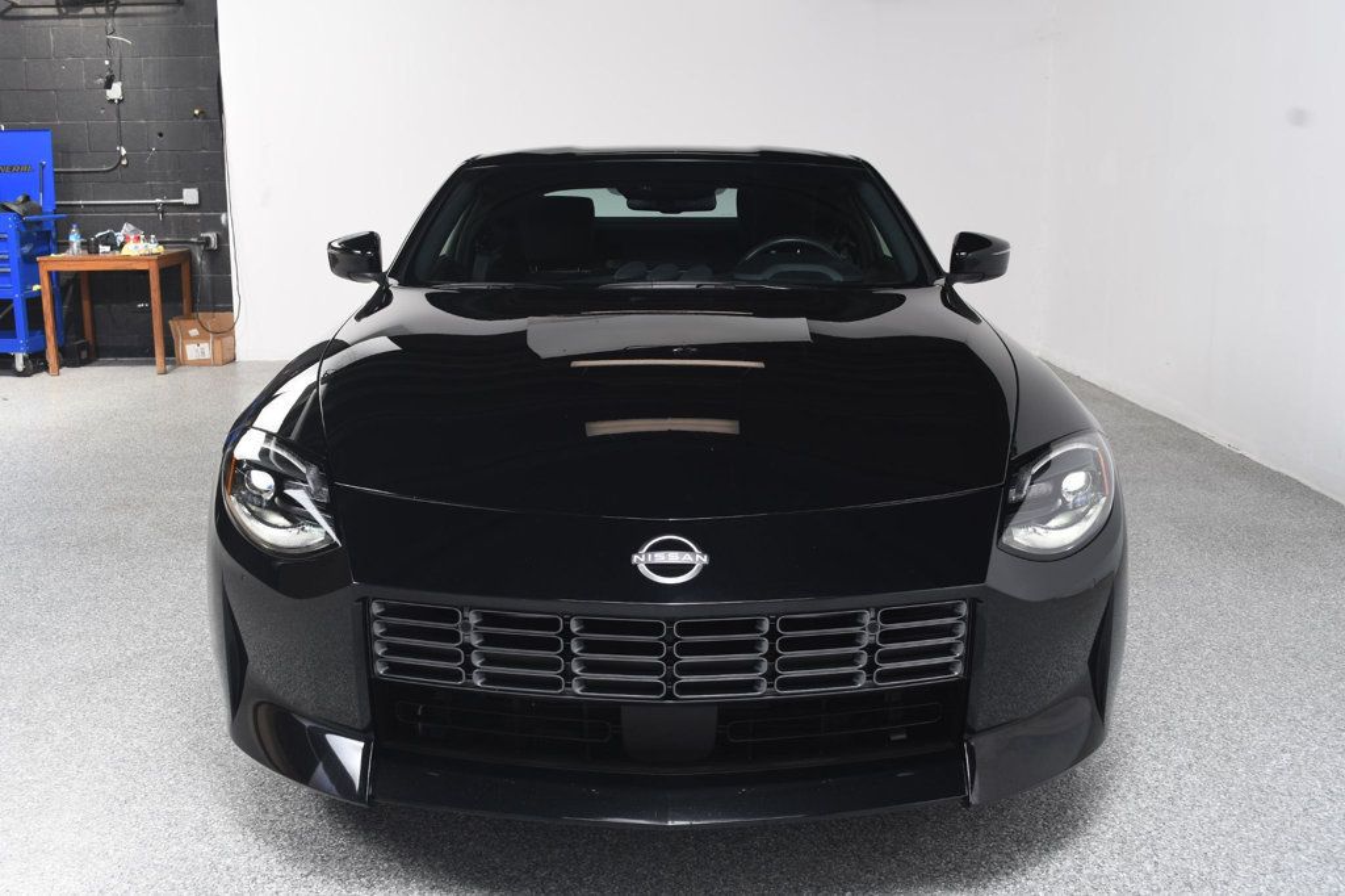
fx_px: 1344
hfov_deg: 53.1
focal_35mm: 36
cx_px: 672
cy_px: 448
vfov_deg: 36.8
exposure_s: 1/160
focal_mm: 24
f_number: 7.1
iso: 100
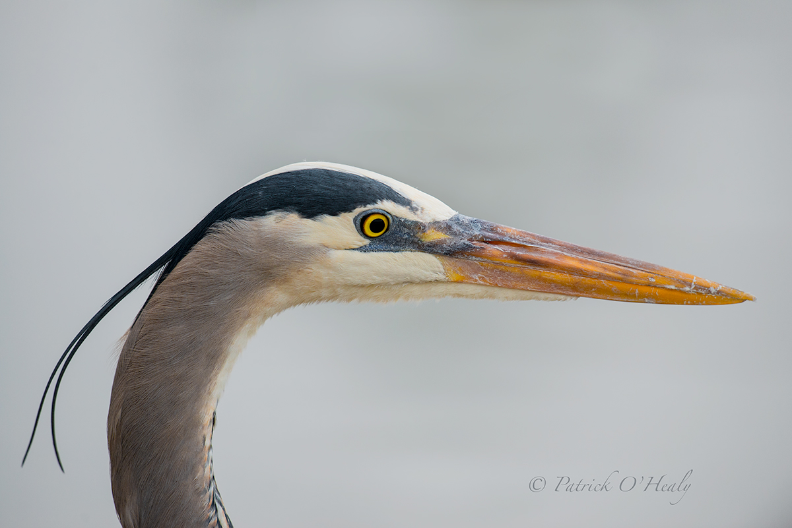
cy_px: 264
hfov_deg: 3.4
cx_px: 396
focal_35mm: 600
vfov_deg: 2.3
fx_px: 13204
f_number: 5.6
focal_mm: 600
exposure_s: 1/1250
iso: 1250
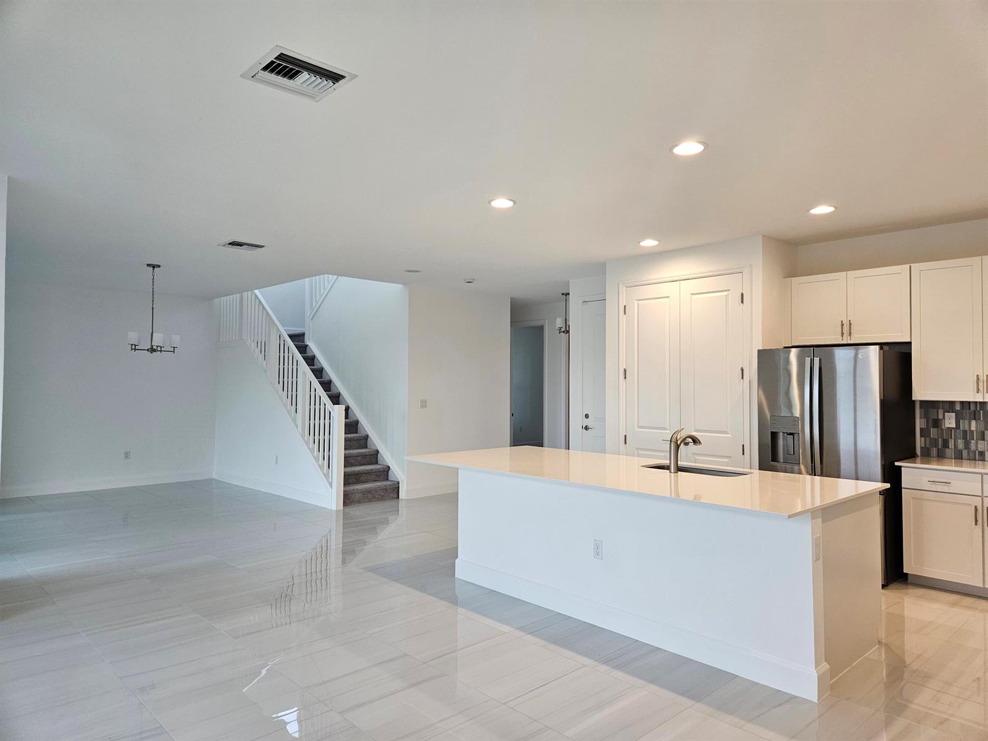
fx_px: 656
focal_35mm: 23
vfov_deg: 58.9
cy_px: 370
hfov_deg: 73.9
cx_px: 494
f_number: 1.8
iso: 160
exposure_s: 1/120
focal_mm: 5.4
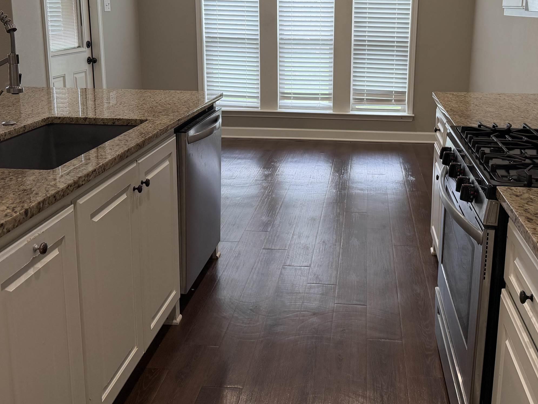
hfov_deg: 49.8
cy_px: 124
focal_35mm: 37
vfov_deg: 38.1
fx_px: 575
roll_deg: -0.5
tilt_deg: -10.4
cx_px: 324
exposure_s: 1/139
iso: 160
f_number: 1.78
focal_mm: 6.76
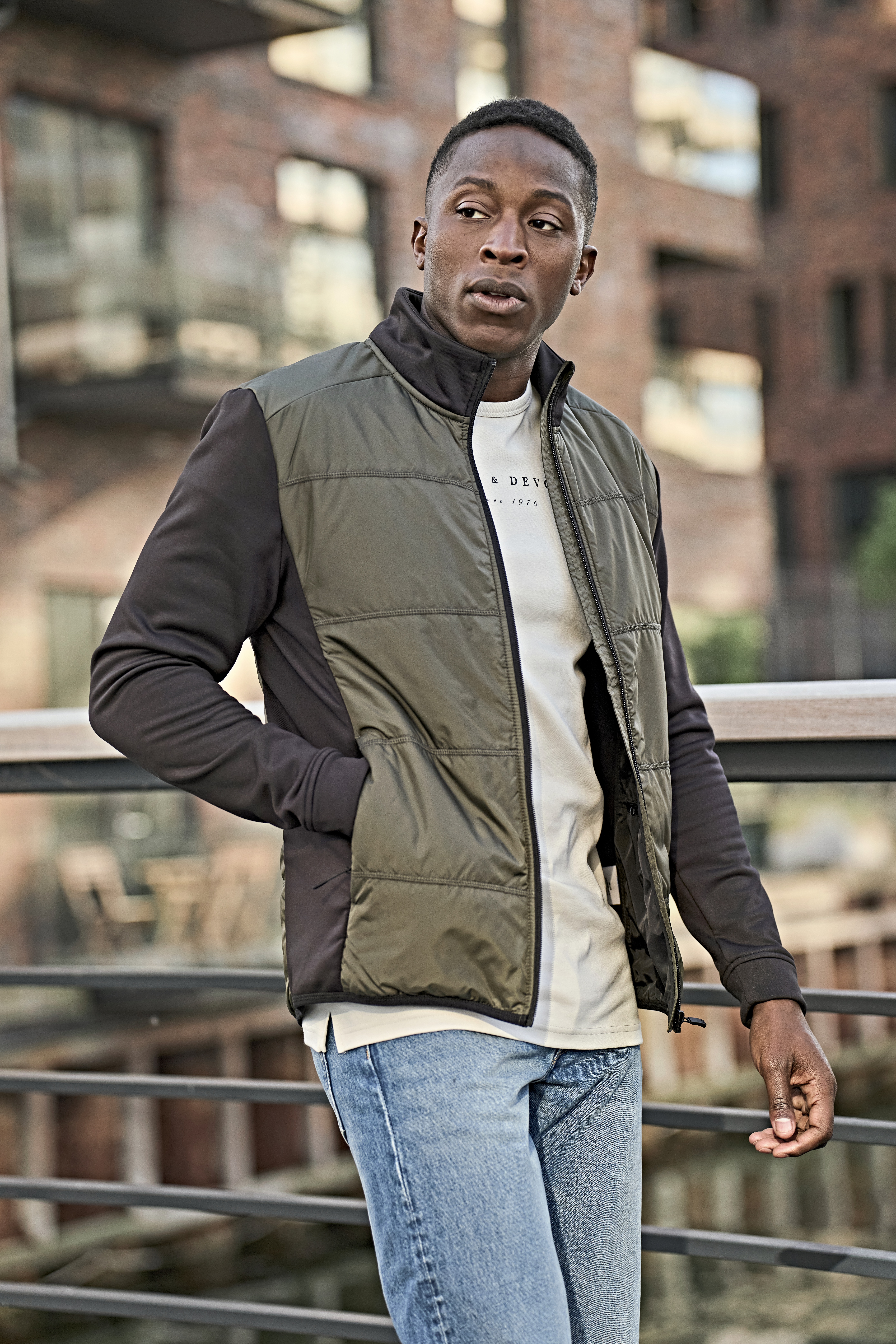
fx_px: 3360
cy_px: 651
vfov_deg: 22.6
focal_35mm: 90
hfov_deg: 15.2
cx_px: 461
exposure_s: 1/1600
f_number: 2.8
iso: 800
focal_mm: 87
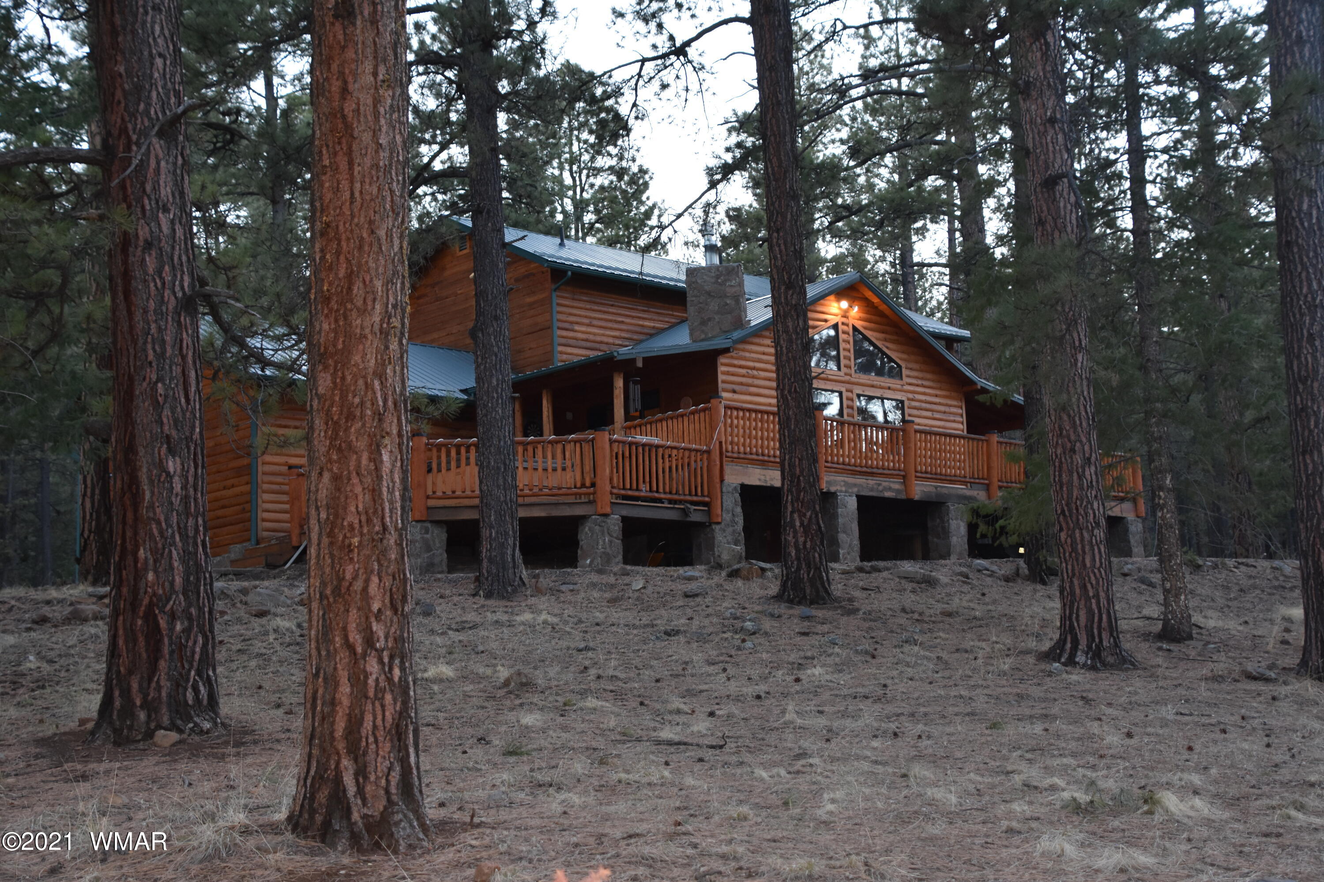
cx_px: 662
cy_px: 441
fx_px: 1765
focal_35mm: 48
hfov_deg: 41.1
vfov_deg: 28.1
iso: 800
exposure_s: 1/60
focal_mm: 32
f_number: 4
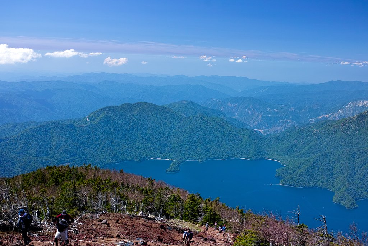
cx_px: 184
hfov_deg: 43.6
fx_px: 460
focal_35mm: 45
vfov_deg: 29.9
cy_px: 123
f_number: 6.3
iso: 200
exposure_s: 1/160
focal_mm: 30
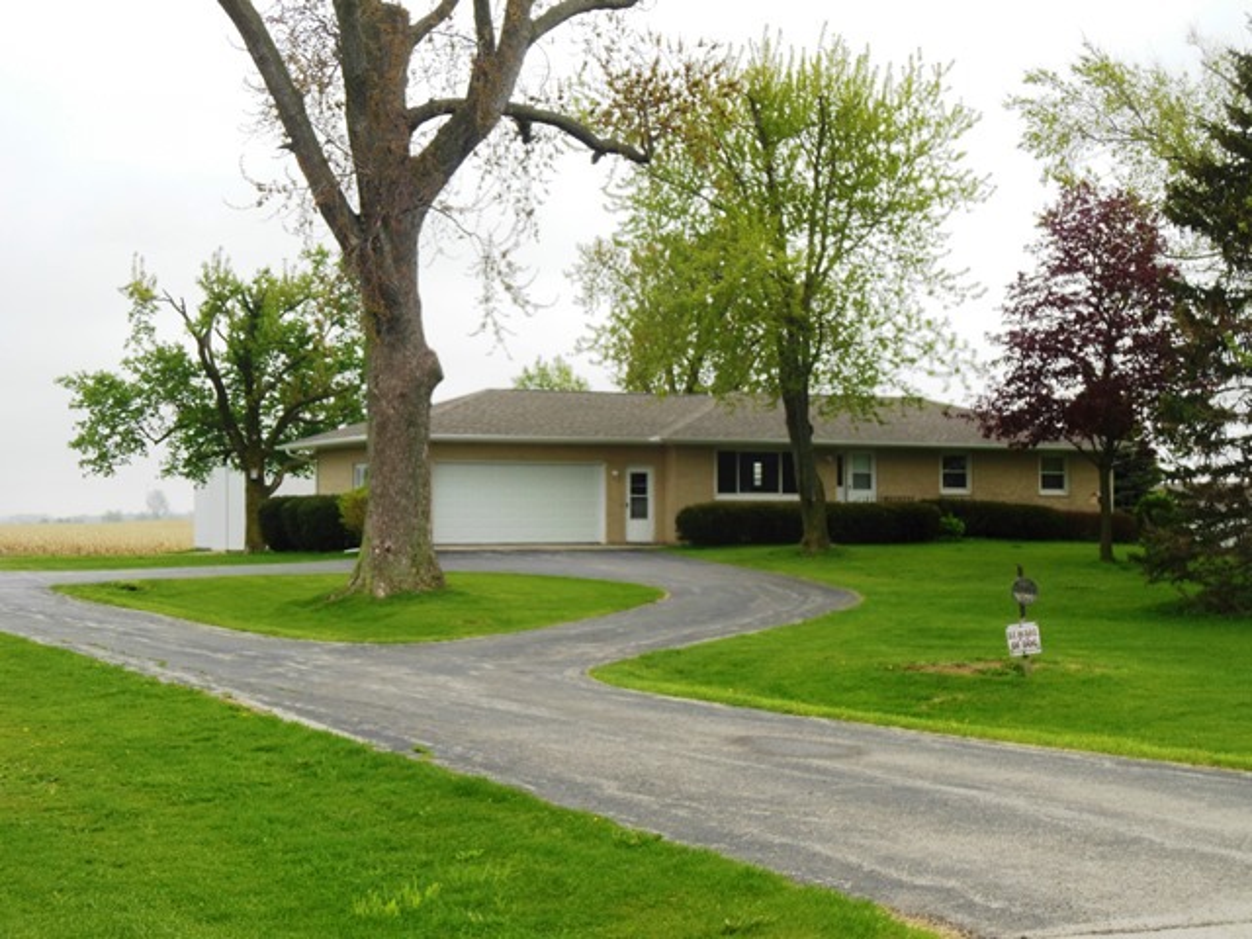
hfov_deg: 33.8
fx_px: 2062
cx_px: 626
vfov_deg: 25.7
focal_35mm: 57
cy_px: 470
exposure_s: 1/320
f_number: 4.1
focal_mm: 10.2
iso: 125
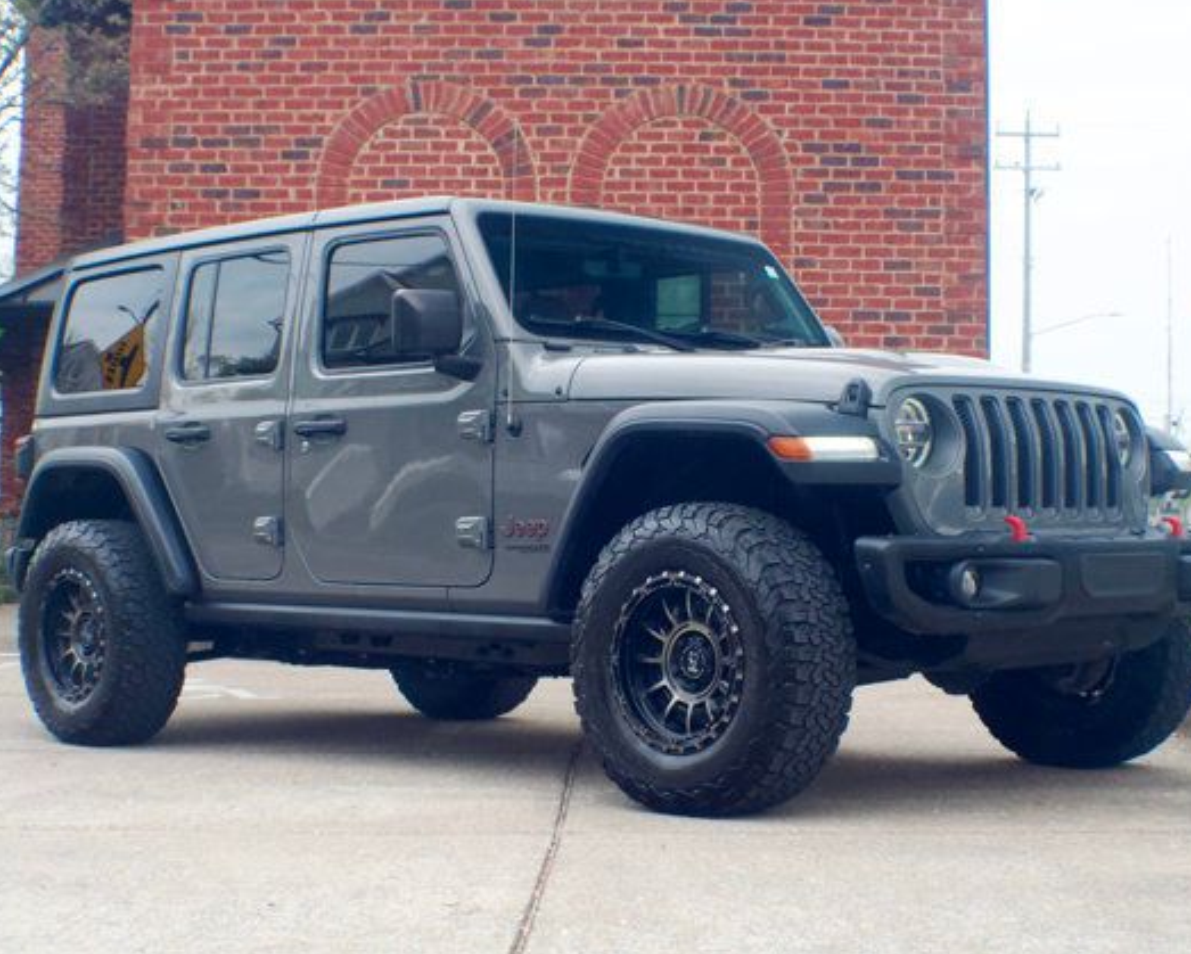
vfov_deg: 17.9
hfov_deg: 22.2
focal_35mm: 86
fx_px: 3033
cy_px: 472
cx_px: 603
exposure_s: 1/250
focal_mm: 50
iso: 2000
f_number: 8
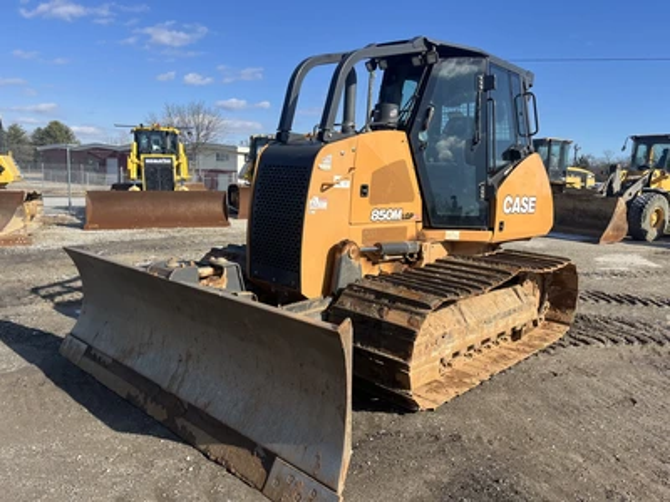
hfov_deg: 67.3
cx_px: 335
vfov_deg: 53.1
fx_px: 503
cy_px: 251
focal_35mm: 26
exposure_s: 1/2899
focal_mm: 5.1
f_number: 1.6
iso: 50
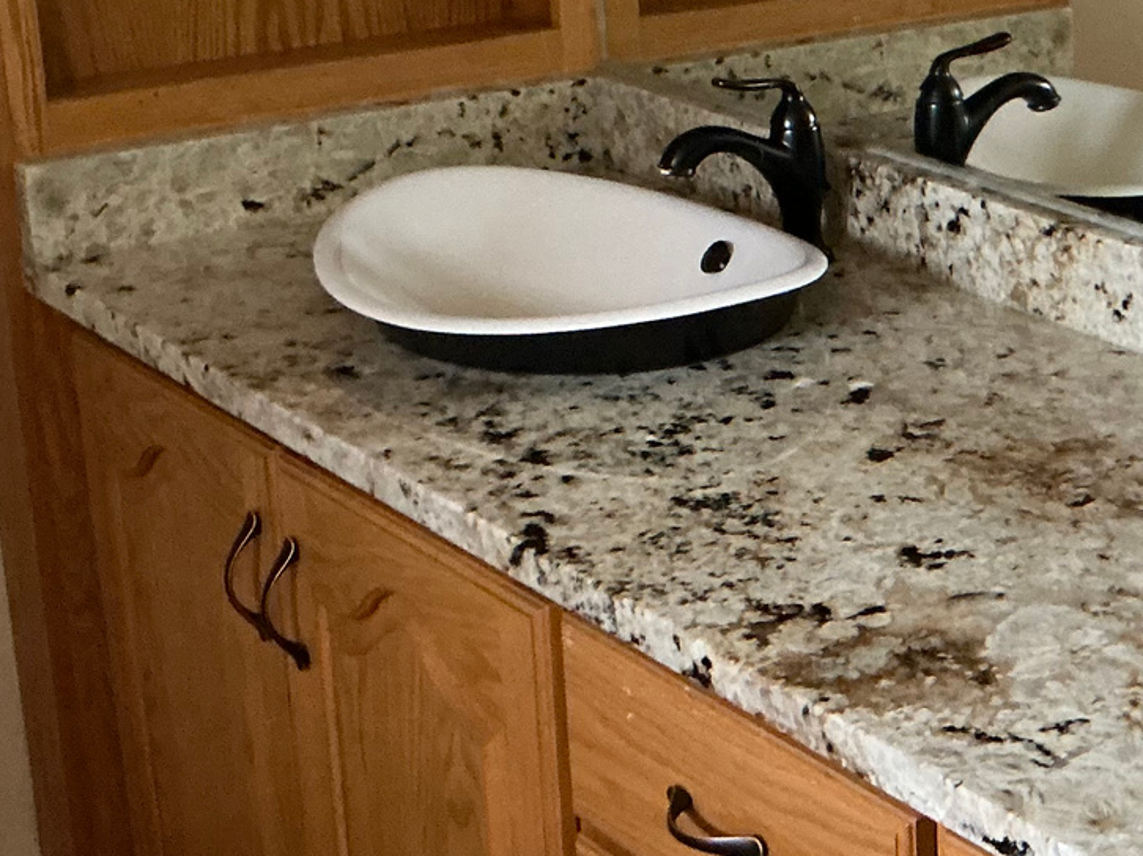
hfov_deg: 22.1
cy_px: 138
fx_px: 2608
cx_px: 1505
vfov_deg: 18.4
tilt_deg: -13.7
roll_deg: -1.3
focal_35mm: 79
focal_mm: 3
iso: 250
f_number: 1.8
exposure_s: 1/40
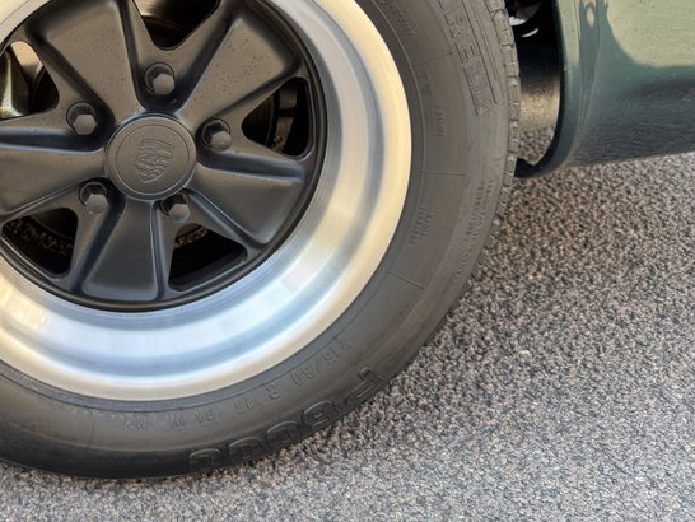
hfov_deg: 39.1
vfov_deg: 31.2
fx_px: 904
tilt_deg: -15.5
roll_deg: -0.9
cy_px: 85
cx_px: 71
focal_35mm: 45
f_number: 1.78
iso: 80
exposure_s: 1/181
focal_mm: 6.76
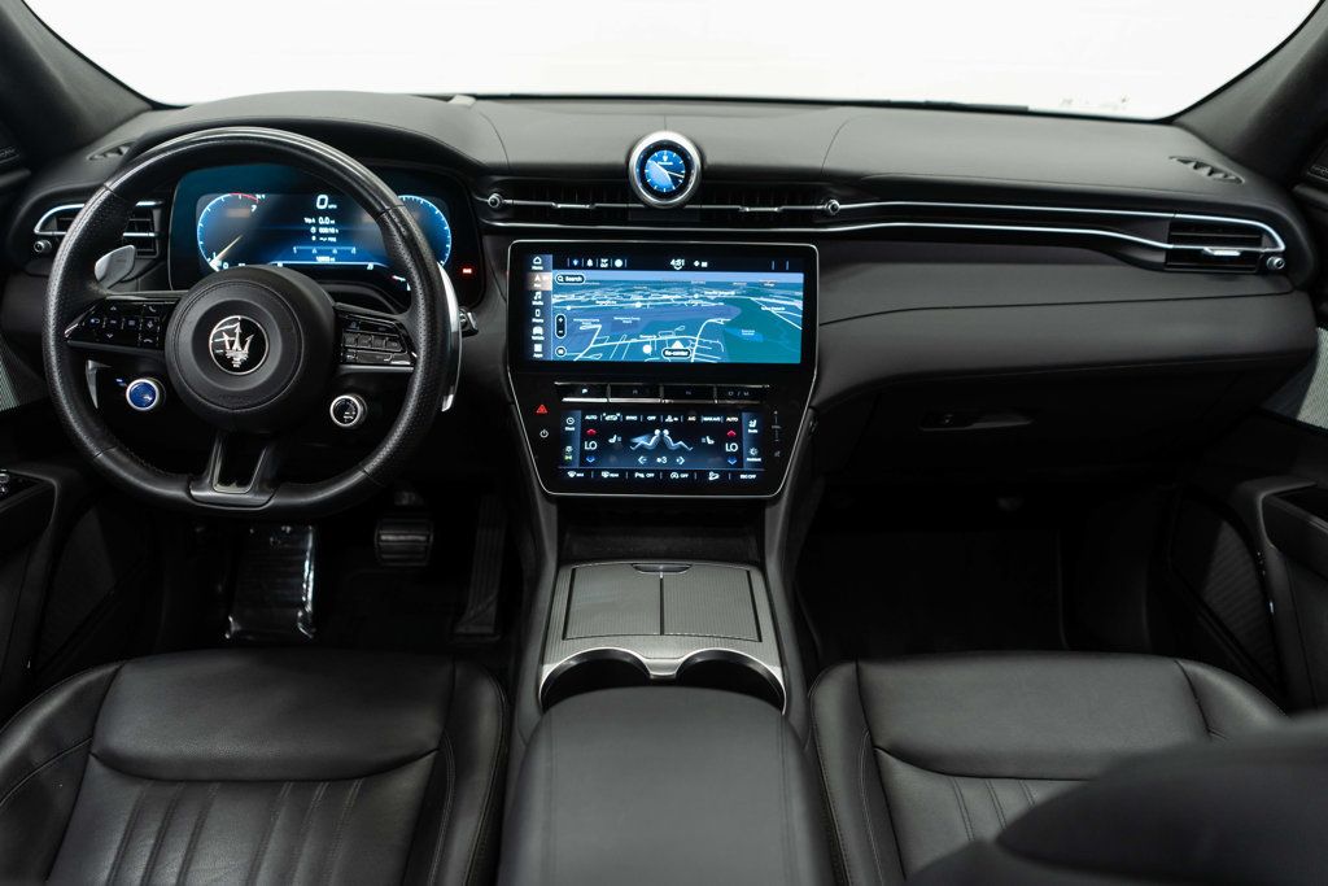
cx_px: 664
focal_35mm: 28
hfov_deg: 65.5
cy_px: 443
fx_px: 1033
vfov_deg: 46.4
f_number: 3.2
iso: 640
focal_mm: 28
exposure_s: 1/40
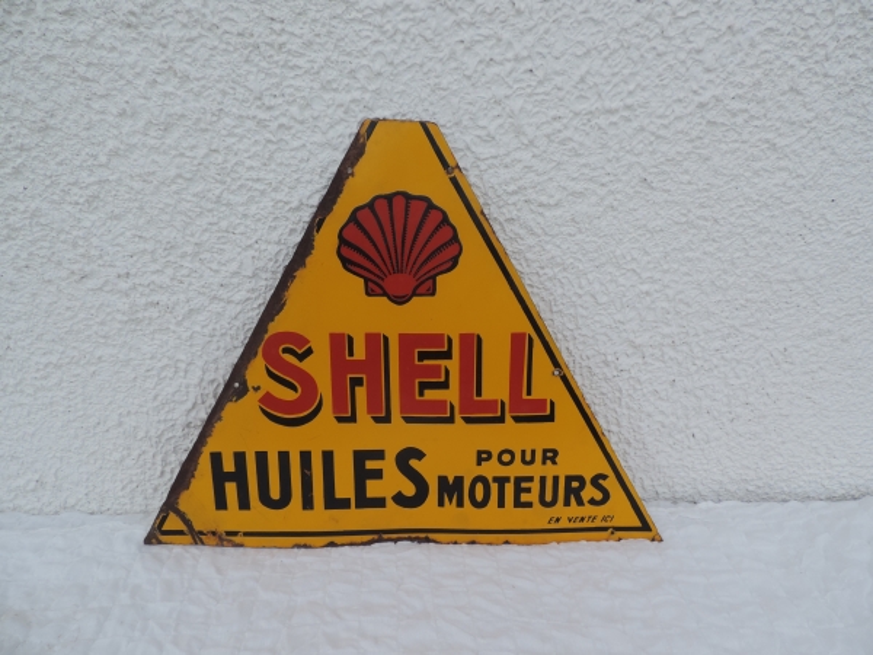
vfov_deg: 56.8
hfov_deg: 71.6
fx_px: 605
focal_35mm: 24
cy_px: 328
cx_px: 436
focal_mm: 4.3
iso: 80
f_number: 3
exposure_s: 1/250
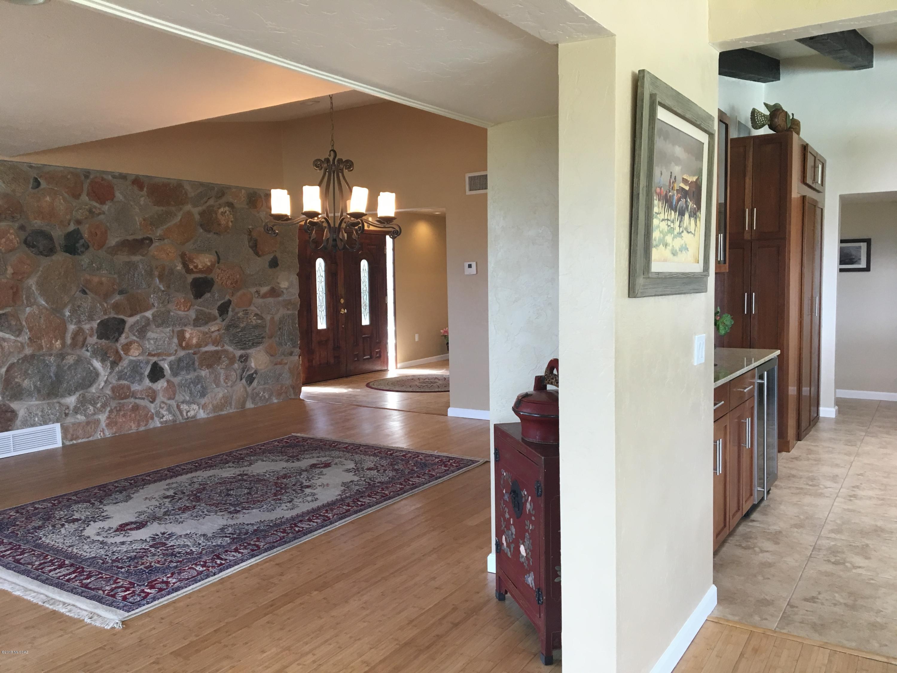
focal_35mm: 29
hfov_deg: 61.7
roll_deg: +1.4
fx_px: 751
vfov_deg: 48.2
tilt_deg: -4.7
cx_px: 448
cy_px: 336
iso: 40
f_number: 2.2
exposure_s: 1/30
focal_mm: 4.15
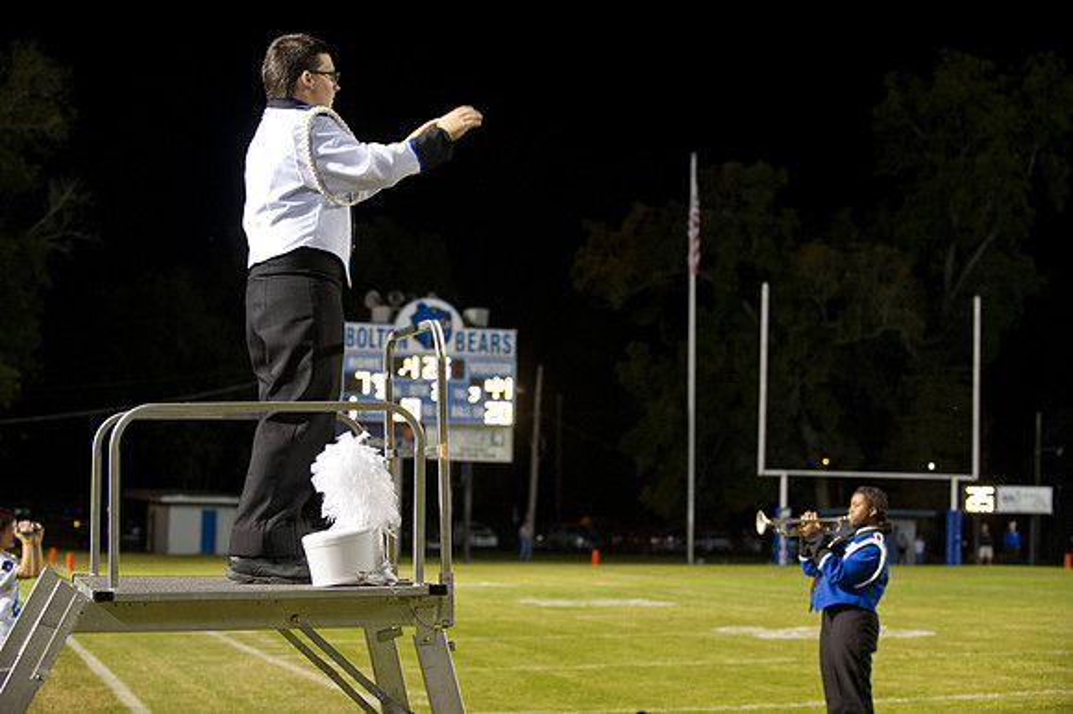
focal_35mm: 70
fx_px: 2085
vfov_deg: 19.4
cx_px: 536
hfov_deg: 28.9
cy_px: 357
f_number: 3.2
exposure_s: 1/125
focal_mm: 70
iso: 3200
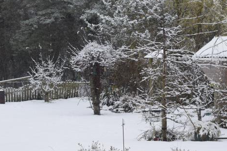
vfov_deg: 10.1
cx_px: 136
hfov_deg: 15.2
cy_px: 60
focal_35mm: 135
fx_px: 851
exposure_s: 1/250
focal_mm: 70
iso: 400
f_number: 8
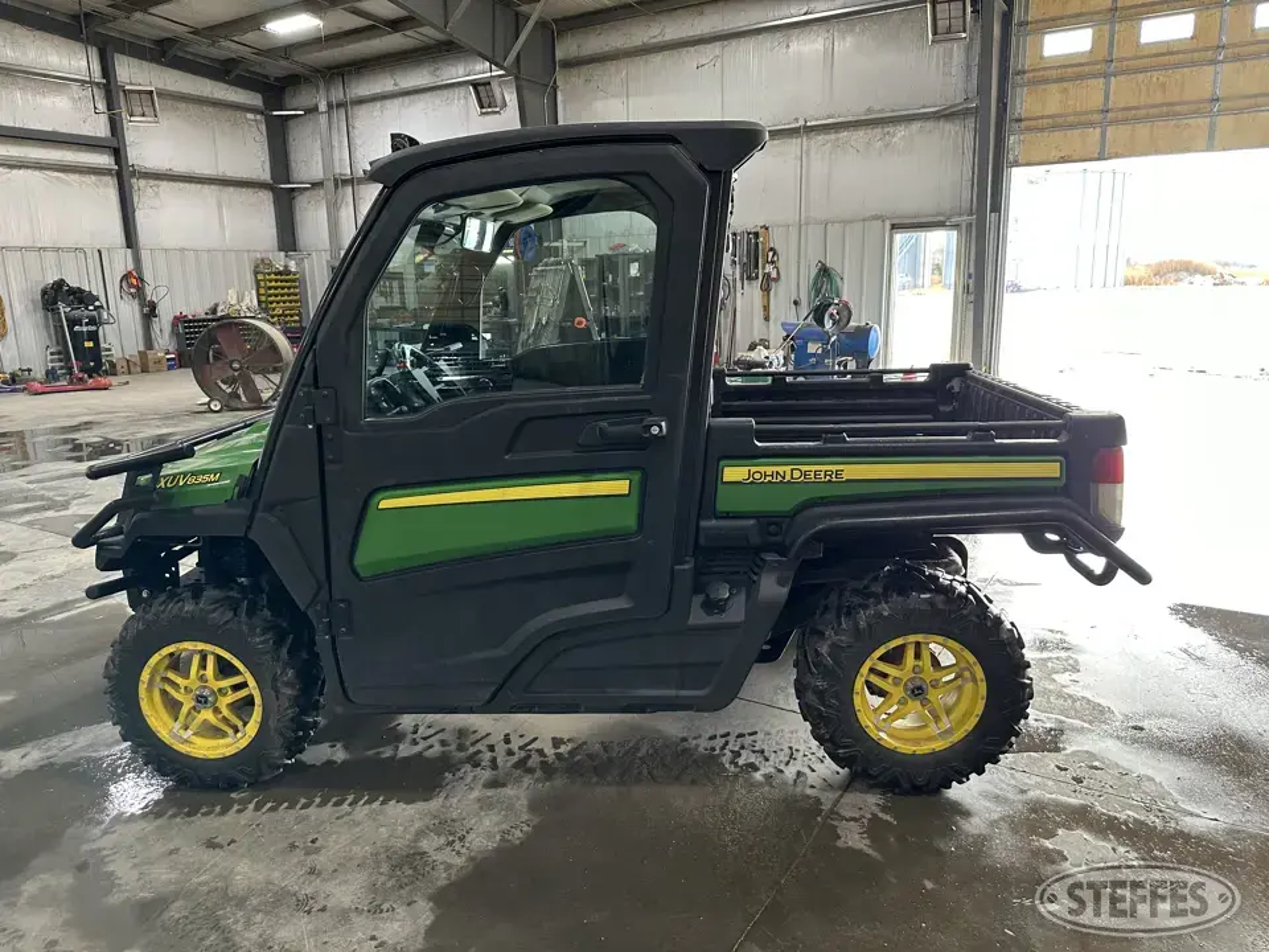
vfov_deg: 56.8
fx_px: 880
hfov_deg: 71.6
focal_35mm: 24
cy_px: 476
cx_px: 634
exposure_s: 1/60
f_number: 1.78
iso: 200
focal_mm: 6.86
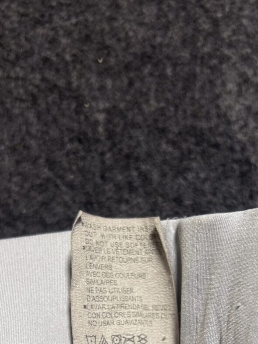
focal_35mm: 53
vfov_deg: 34.1
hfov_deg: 27.5
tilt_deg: -51.5
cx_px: 157
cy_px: 312
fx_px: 527
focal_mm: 5.7
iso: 80
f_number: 1.5
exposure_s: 1/50
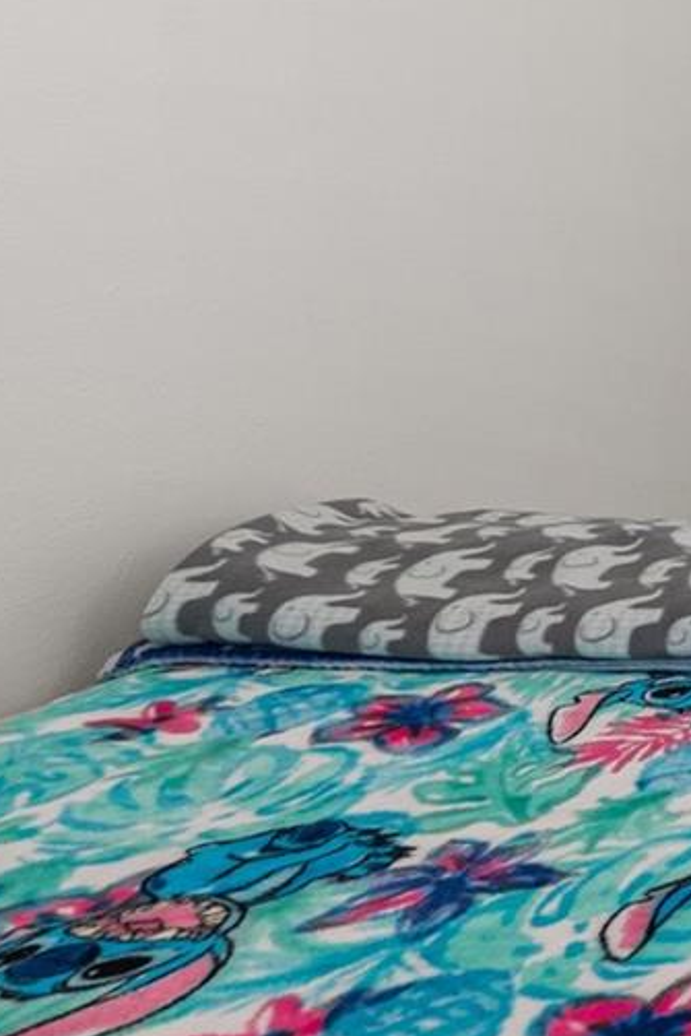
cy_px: 131
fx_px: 1467
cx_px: 1456
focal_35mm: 51
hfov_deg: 17.2
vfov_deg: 36.8
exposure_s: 1/1.25
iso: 200
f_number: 8
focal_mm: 16
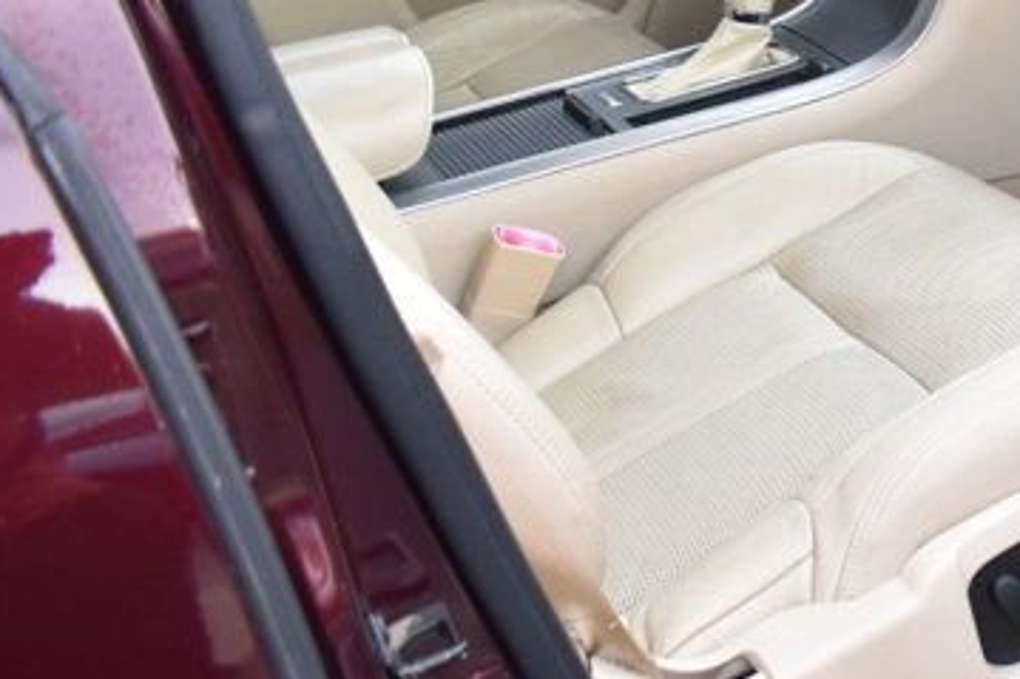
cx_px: 1418
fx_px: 2181
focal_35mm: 77
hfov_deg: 22.7
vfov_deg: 17.4
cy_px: 60
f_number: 4.5
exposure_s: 1/125
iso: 800
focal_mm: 18
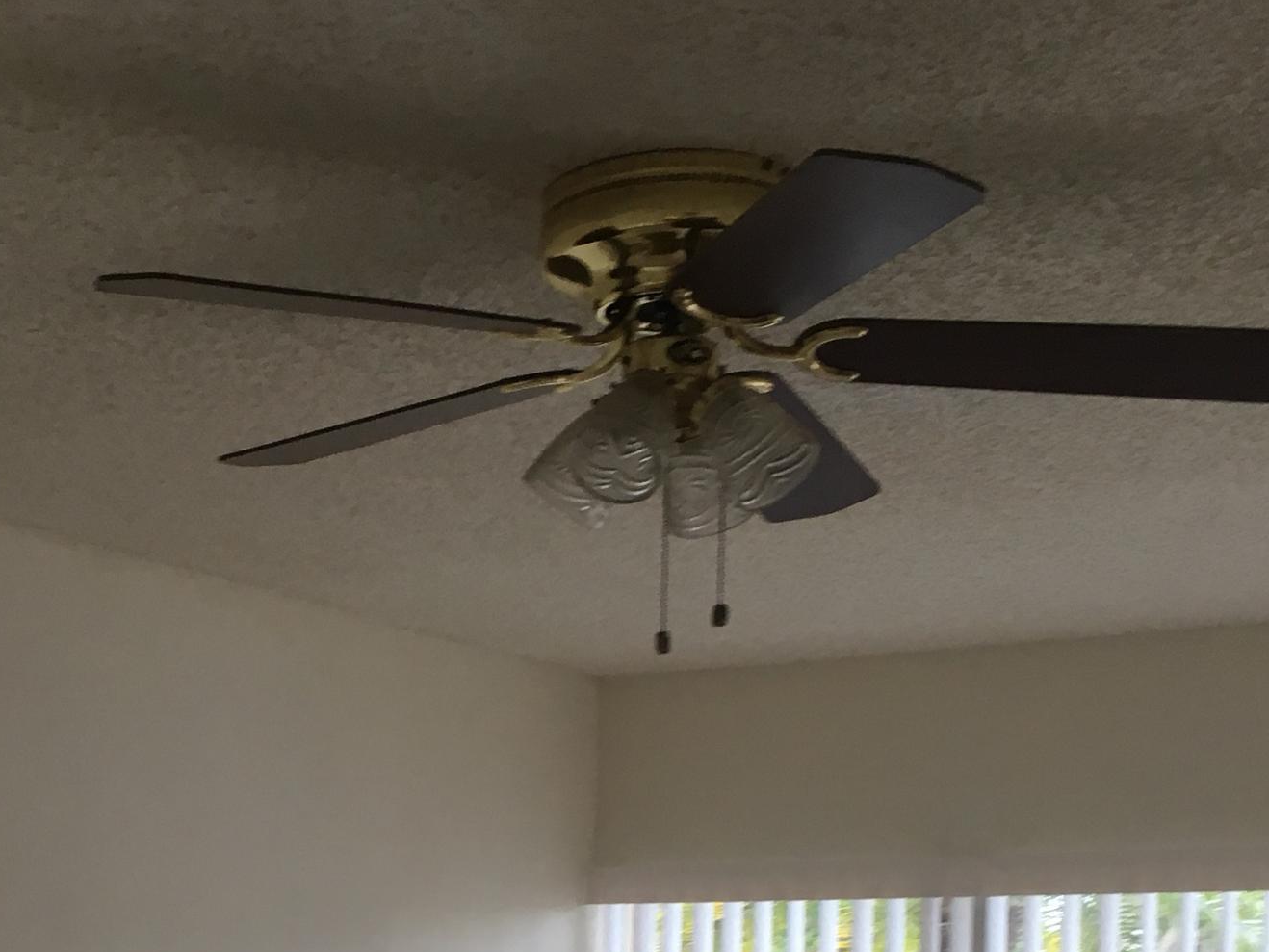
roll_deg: -0.7
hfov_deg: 28.9
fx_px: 2420
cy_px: 1032
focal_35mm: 66
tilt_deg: +0.4
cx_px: 296
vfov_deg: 21.2
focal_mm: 4.15
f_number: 2.2
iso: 50
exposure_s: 1/30
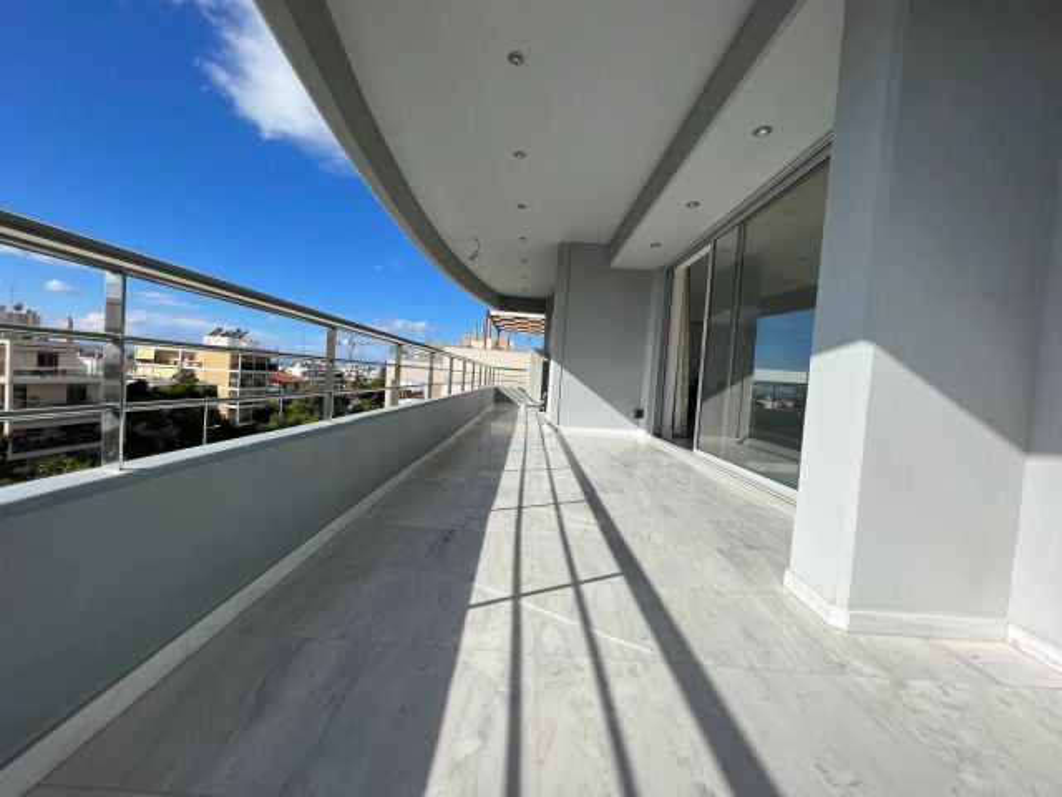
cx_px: 531
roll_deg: -4.5
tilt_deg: -3.9
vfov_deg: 89.9
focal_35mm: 13
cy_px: 398
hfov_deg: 106.2
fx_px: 399
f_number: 1.8
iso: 32
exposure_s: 1/2950
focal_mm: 1.57
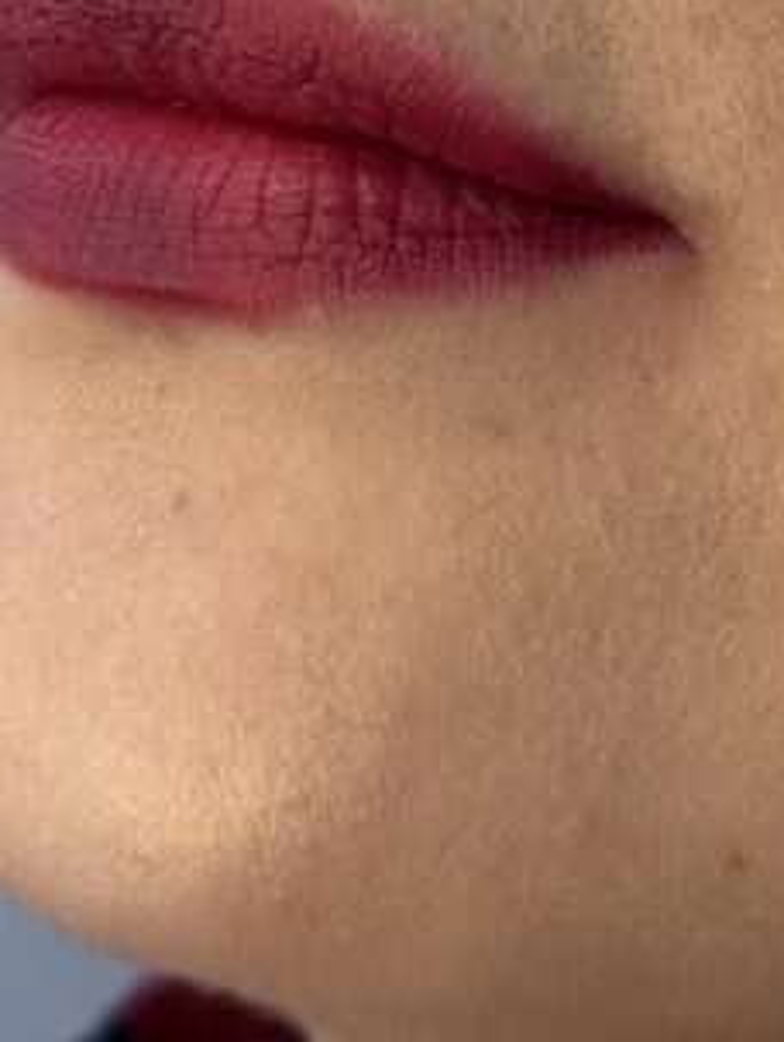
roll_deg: -4.1
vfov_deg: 11.6
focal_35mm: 162
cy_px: -554
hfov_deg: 9.2
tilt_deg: +2.8
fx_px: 4882
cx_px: 385
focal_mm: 6.76
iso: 64
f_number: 1.78
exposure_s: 1/374
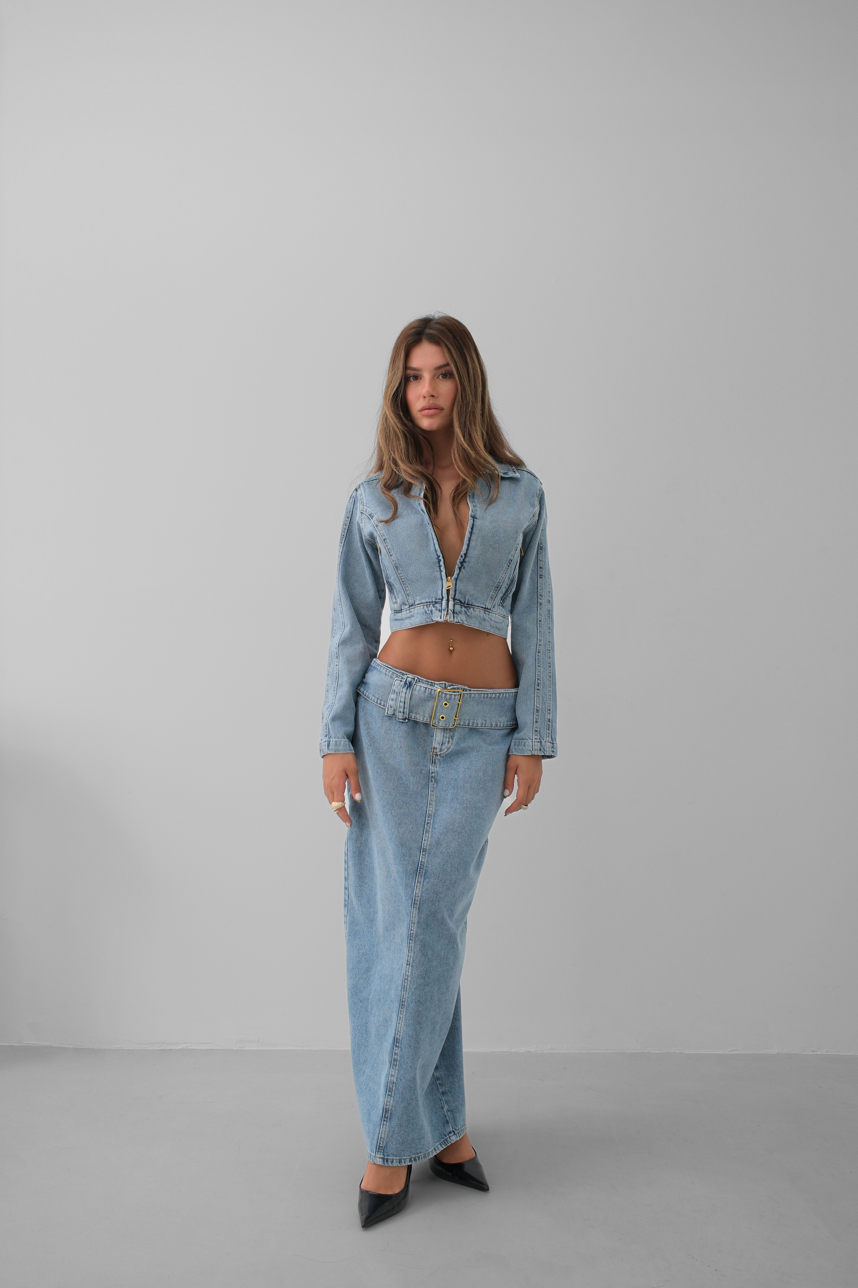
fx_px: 1287
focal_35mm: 36
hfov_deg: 36.9
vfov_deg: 53.1
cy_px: 644
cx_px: 429
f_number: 4.5
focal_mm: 24
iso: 640
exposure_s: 1/200
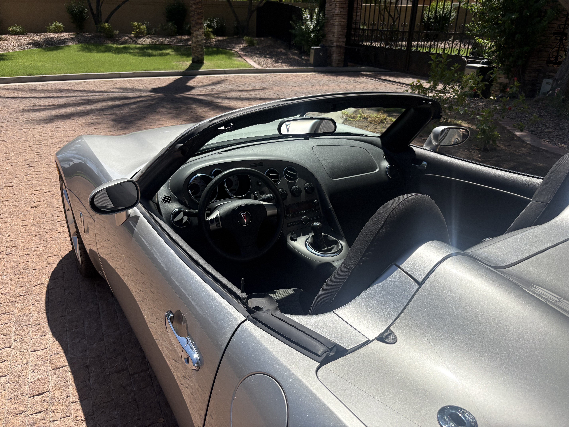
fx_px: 427
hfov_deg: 67.3
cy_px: 214
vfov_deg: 53.1
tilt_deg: -23.7
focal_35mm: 26
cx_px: 284
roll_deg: -1.7
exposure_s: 1/5348
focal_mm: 5.96
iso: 64
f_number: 1.6
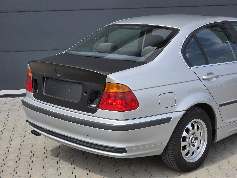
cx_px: 118
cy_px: 89
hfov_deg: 28.2
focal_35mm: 69
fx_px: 472
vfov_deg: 21.3
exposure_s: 1/1414
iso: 50
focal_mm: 7.9
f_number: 2.4
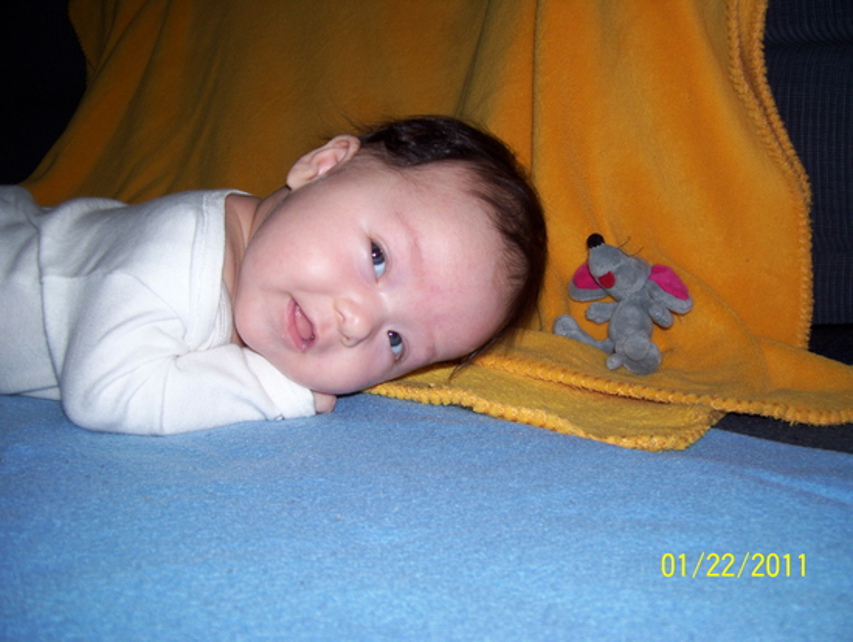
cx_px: 426
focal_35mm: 36
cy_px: 321
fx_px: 888
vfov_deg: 39.7
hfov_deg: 51.3
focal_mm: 6
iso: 80
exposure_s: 1/60
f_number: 2.7
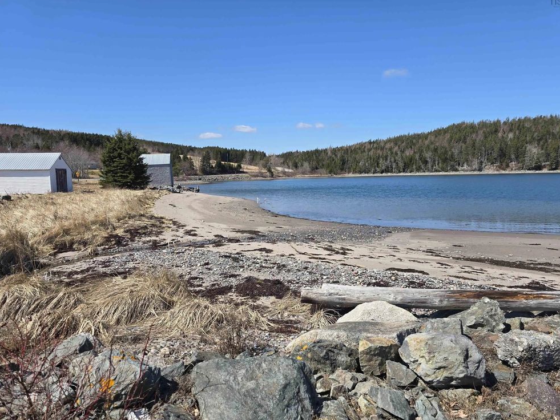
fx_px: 388
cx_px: 291
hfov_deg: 71.6
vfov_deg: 56.8
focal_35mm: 24
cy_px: 210
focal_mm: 6.3
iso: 12
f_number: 1.7
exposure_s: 1/792
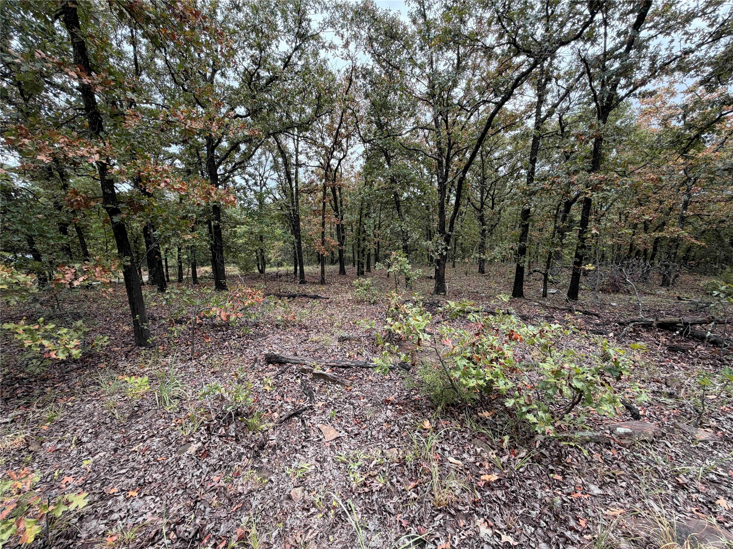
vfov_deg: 85.7
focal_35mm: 14
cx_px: 366
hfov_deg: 102.1
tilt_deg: -9.9
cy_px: 274
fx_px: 296
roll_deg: +0.3
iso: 40
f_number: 2.2
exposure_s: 1/147
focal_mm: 2.22
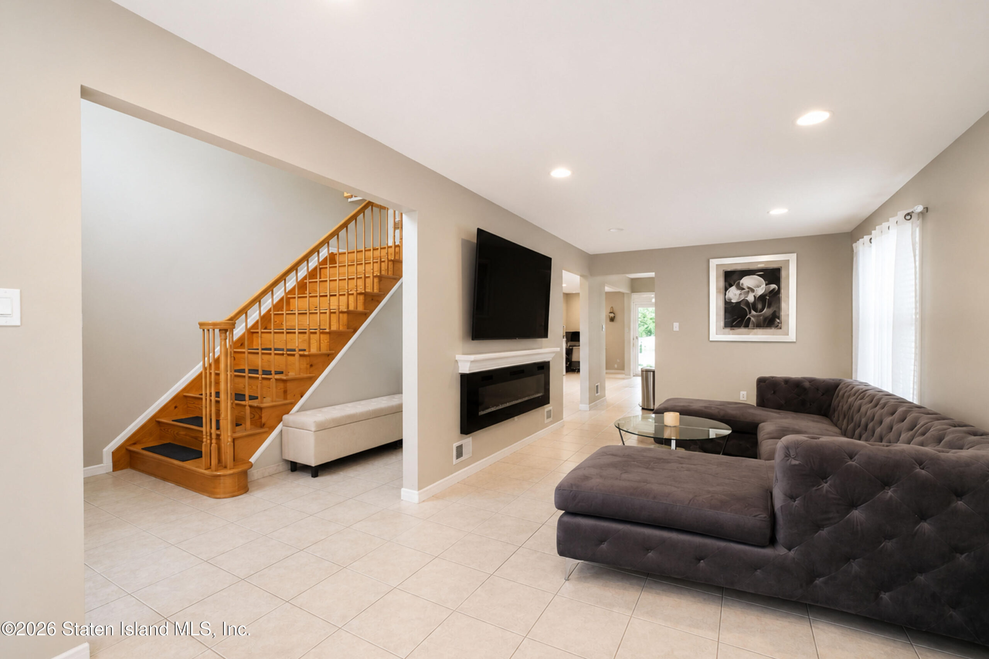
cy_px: 330
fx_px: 412
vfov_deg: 77.3
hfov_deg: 100.4
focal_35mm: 15
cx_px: 494
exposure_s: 1/60
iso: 1600
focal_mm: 10
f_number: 10
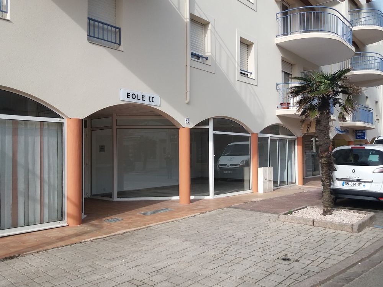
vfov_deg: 49.7
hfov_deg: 63.4
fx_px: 310
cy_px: 144
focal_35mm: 28
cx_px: 192
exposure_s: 1/1217
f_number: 1.9
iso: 64
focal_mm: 3.7
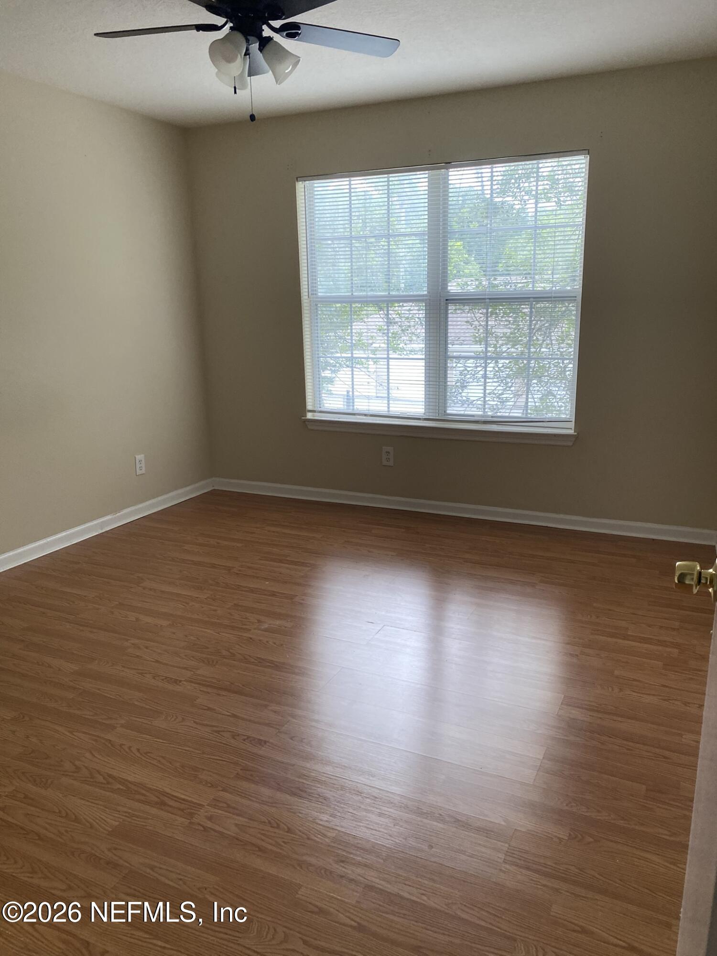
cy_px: 478
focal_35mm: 26
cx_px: 358
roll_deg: +2.6
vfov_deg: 67.3
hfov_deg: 53.1
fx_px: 718
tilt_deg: -13.4
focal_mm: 4.25
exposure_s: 1/102
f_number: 1.8
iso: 125
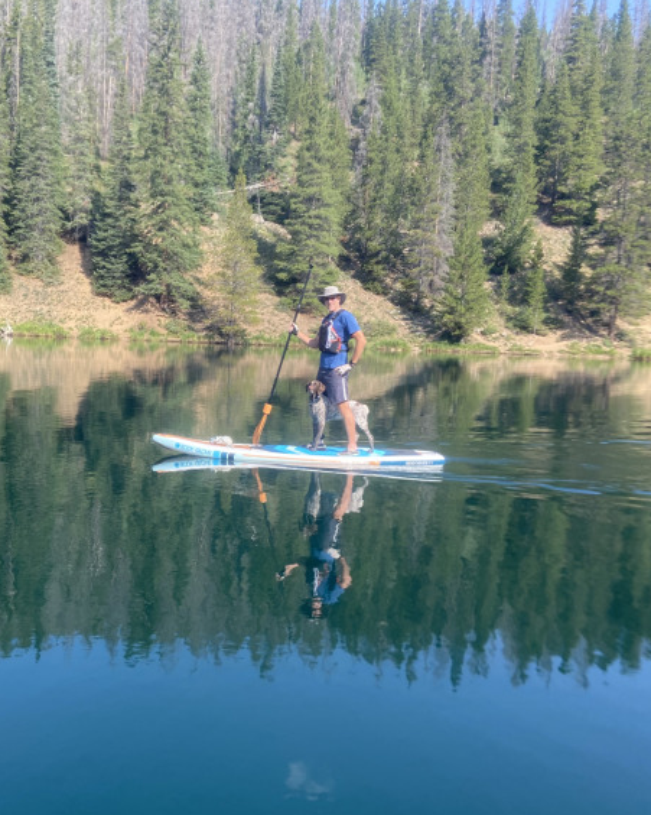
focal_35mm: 36
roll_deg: -1.9
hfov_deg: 40.7
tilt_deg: -4.0
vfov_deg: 50.3
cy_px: 426
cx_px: 225
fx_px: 867
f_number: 1.8
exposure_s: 1/666
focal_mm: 4.25
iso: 32
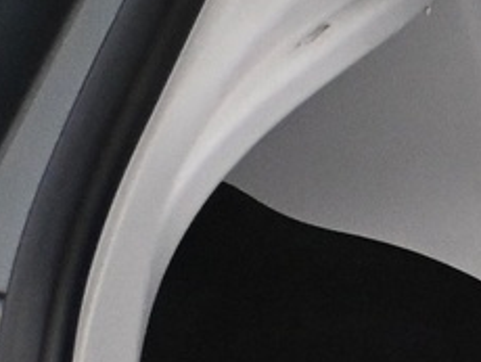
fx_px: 3172
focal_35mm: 228
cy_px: 205
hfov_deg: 7.5
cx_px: 1497
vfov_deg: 6.5
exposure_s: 1/60
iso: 3200
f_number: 4
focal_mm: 22.5
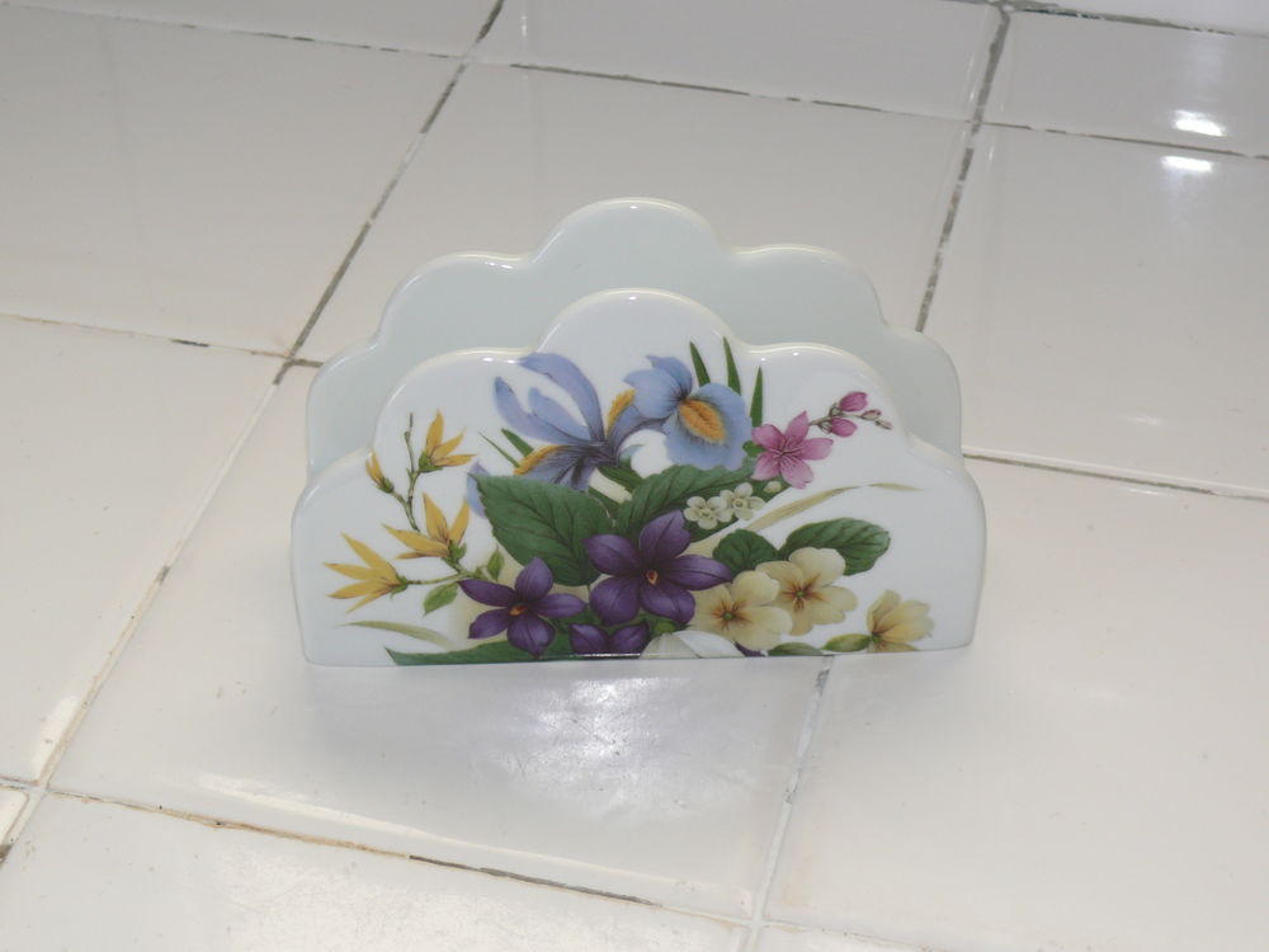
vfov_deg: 20.7
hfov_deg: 27.4
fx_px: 2603
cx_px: 634
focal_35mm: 71
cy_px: 476
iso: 100
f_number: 3.2
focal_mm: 12
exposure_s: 1/30
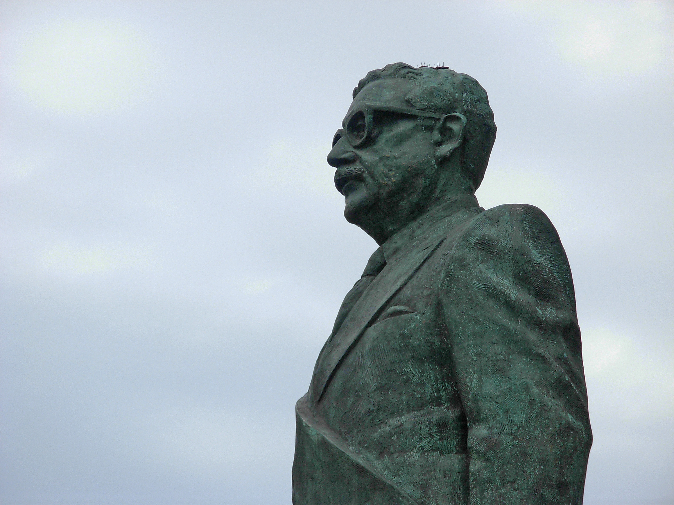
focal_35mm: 190
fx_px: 3699
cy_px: 252
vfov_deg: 7.8
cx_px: 337
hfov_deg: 10.4
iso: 79
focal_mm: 31.4
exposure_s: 1/102
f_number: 5
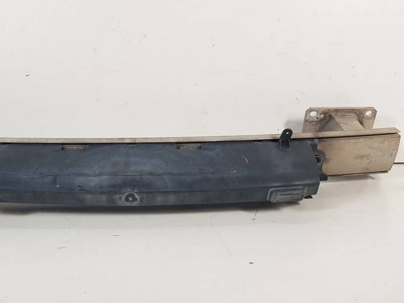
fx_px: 420
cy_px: 144
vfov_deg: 39.7
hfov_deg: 50.5
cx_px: 136
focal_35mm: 36
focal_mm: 4.2
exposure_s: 1/100
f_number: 1.7
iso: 64
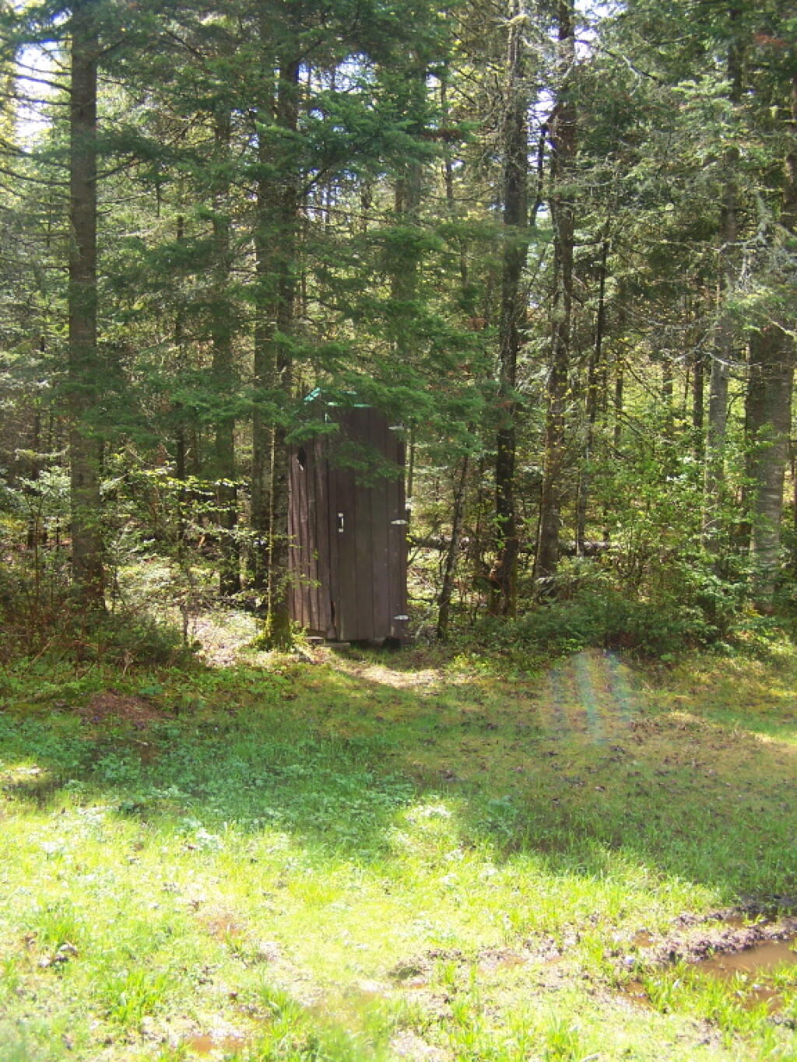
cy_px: 531
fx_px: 1166
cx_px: 398
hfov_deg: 37.7
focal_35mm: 38
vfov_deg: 49.0
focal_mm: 6.3
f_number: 2.8
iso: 80
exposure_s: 1/125
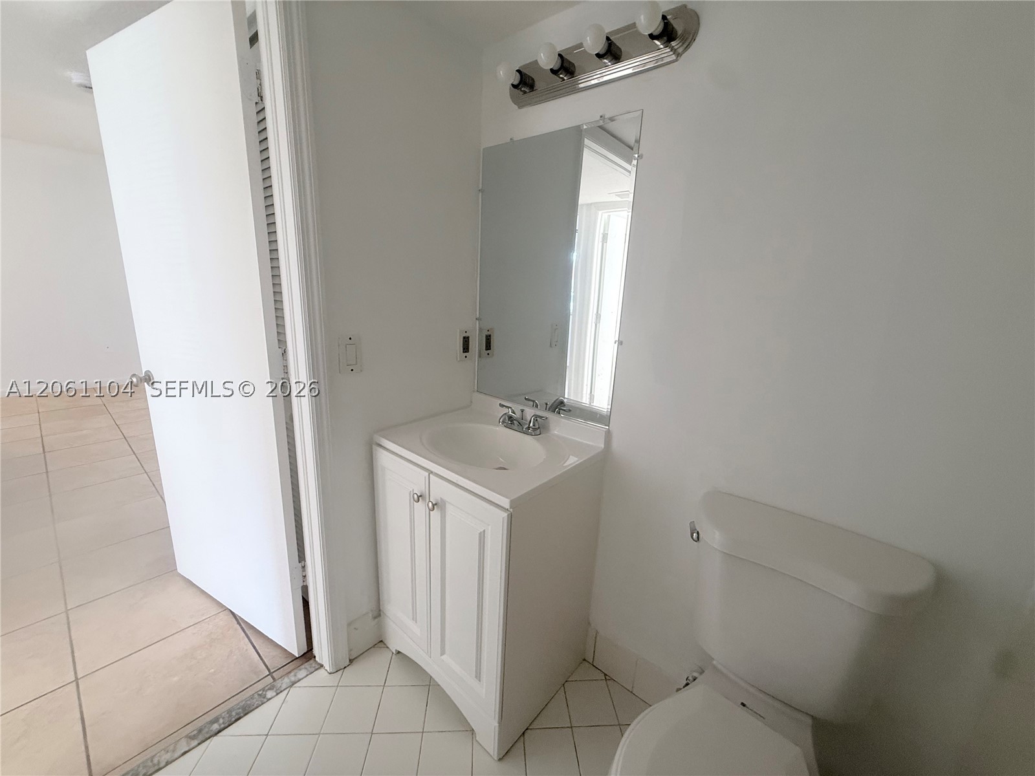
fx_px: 419
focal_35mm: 14
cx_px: 518
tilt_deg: -13.4
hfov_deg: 102.1
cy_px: 388
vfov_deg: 85.7
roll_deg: -3.0
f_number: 2.2
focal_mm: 2.22
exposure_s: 1/60
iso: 250
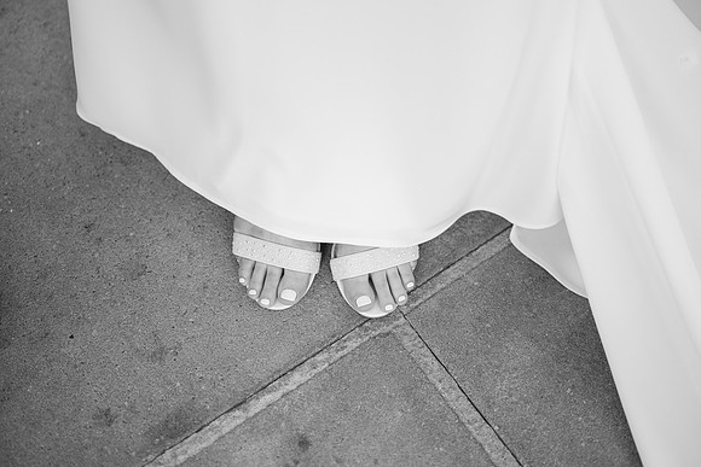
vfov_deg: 29.4
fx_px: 891
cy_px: 234
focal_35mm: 46
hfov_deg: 42.9
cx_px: 350
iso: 80
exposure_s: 1/320
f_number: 1.7
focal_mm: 55
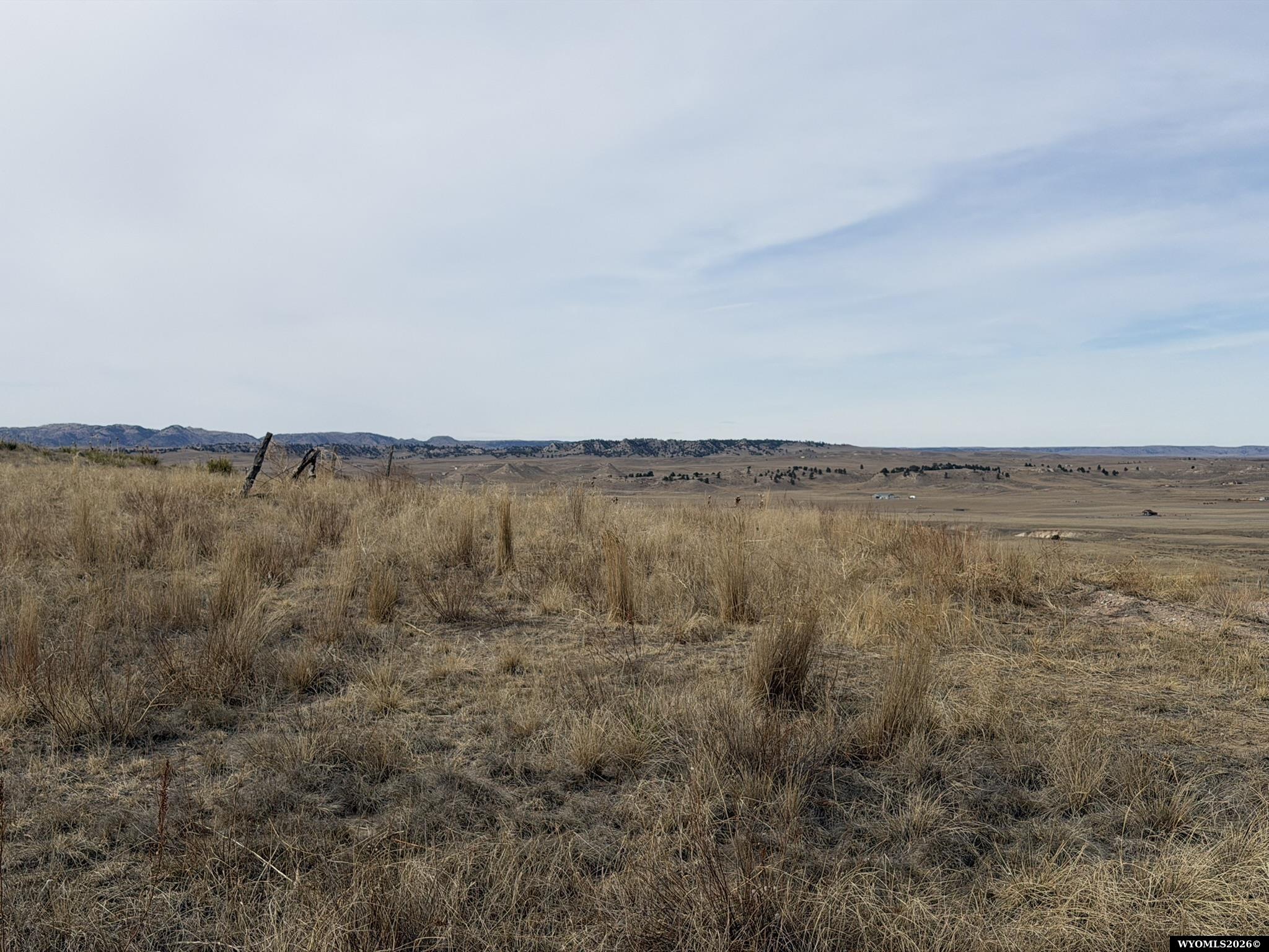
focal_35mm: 48
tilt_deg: -1.0
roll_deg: -0.8
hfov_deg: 39.7
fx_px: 1760
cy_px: 476
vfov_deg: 30.3
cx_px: 634
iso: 64
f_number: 1.78
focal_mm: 6.76
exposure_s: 1/8772
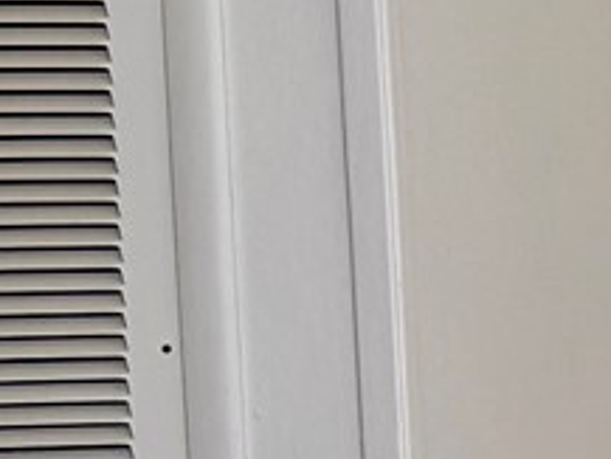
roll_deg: +0.7
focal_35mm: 177
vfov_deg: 8.4
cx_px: 2050
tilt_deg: -4.6
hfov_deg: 8.5
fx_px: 3126
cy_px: 265
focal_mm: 6.76
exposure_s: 1/120
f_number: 1.78
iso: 64
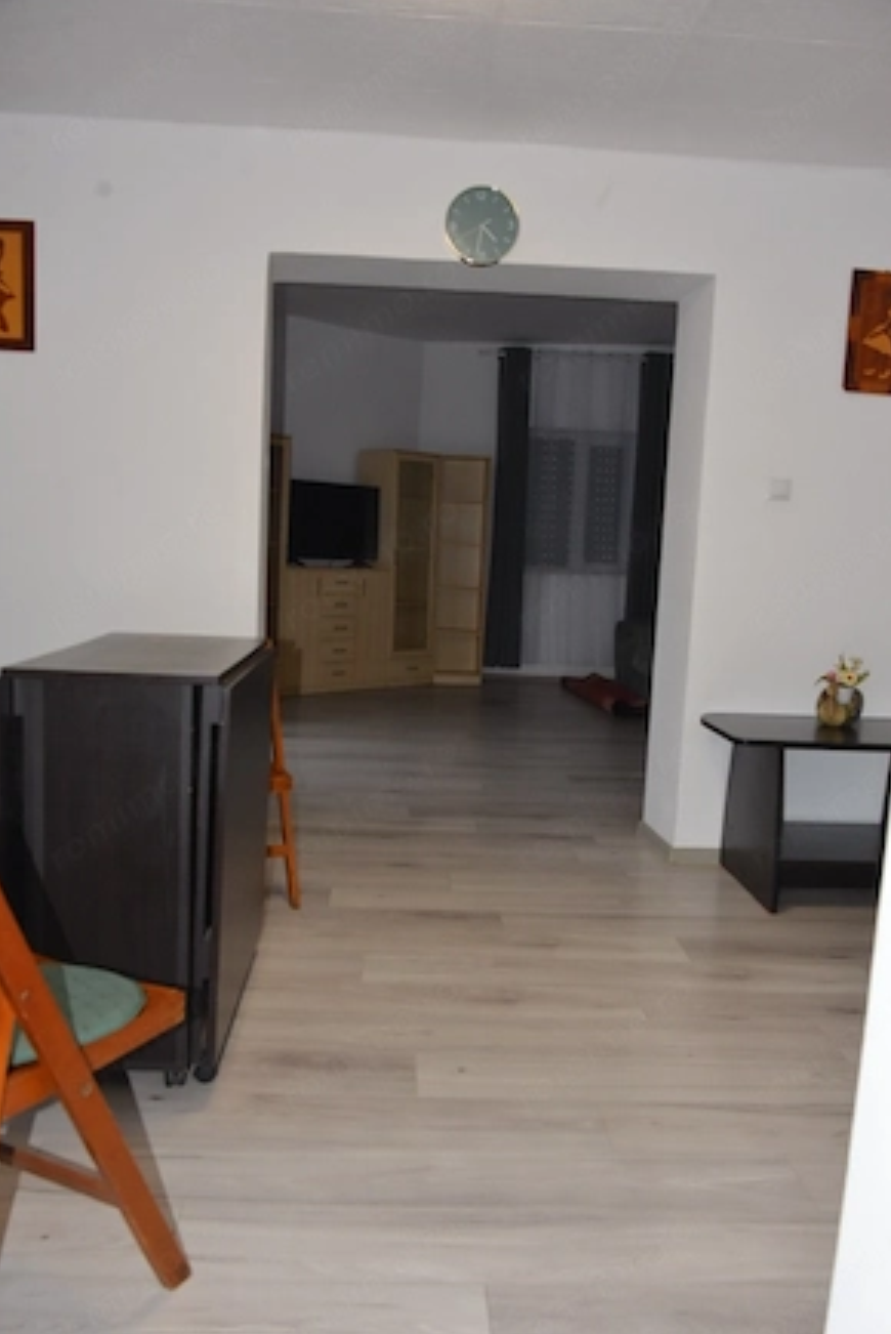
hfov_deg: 45.0
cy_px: 676
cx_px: 436
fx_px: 1075
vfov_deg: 63.6
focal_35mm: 29
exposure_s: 1/80
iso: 1000
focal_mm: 28
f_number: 5
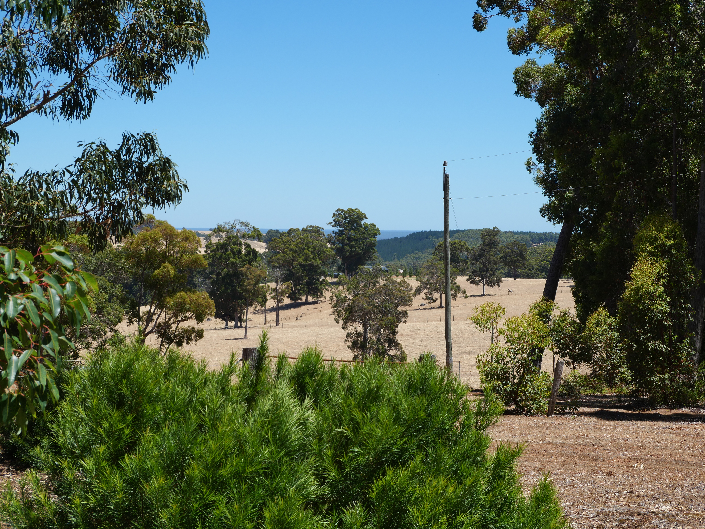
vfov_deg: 24.4
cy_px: 264
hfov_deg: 32.2
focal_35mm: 60
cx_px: 352
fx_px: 1222
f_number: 9
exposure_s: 1/400
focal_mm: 30
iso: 200
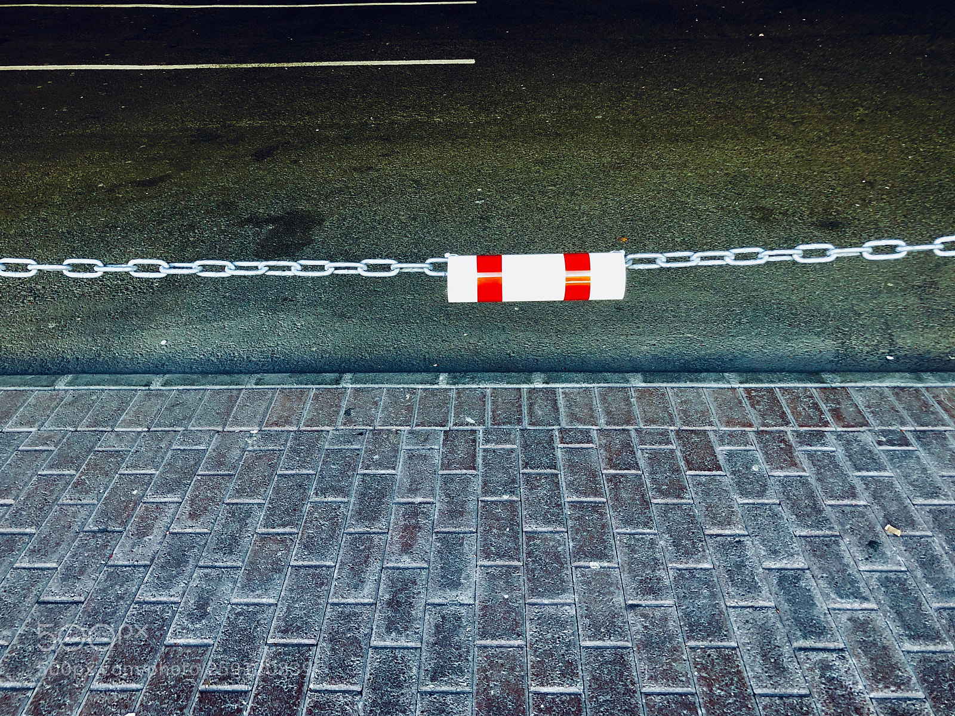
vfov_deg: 49.7
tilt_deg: -30.6
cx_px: 478
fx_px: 772
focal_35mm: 28
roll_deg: -0.3
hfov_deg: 63.5
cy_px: 358
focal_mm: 3.99
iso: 32
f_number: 1.8
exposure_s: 1/50
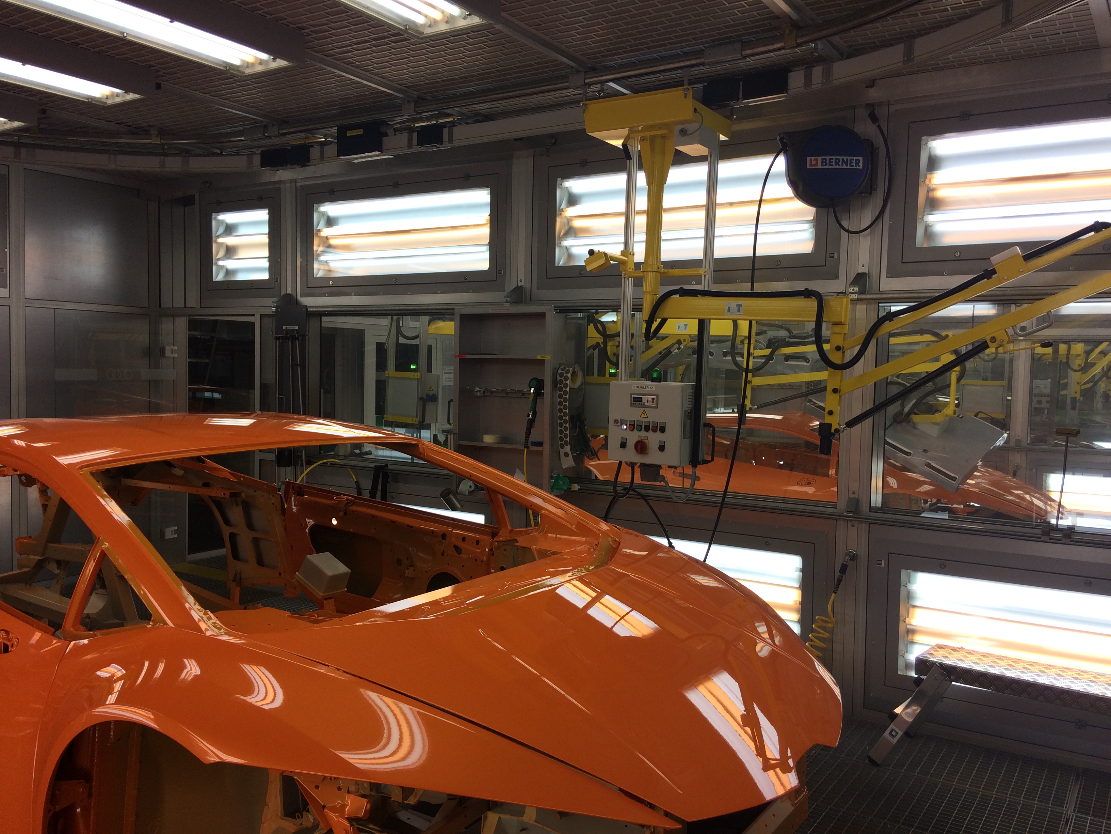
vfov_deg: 48.2
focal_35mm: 29
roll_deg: -0.2
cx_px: 556
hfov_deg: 61.7
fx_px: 931
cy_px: 417
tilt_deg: -3.2
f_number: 2.2
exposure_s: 1/394
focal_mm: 4.15
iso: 32
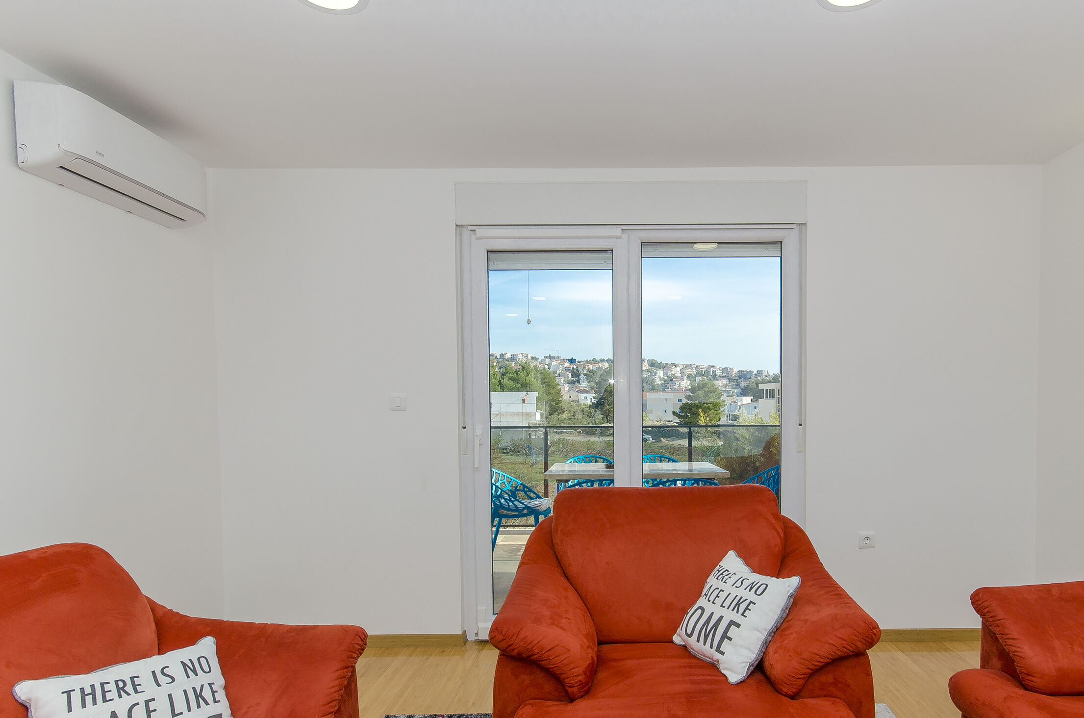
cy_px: 423
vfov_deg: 63.9
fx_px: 571
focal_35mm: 19
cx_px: 612
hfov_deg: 86.6
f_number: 8
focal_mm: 10
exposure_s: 1/200
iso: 100
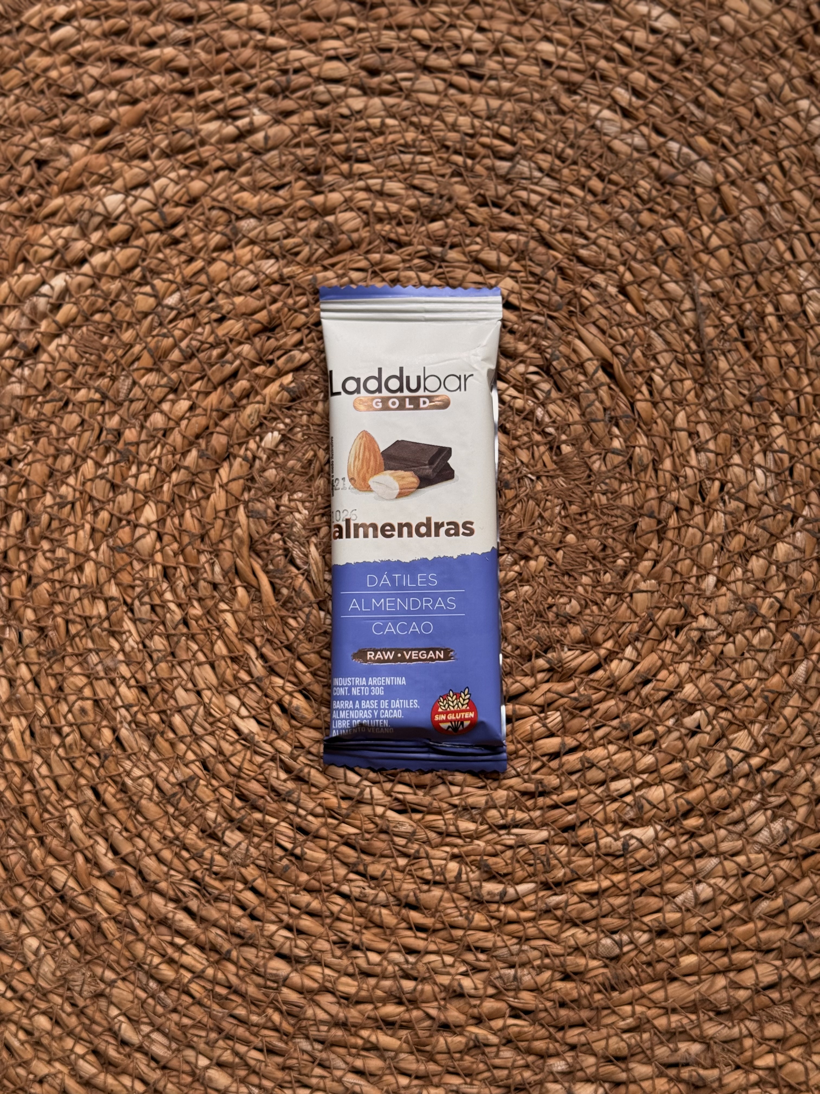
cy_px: 547
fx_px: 1516
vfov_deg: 39.7
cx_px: 410
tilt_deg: -85.4
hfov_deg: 30.3
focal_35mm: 48
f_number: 1.78
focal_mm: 6.76
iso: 64
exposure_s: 1/248
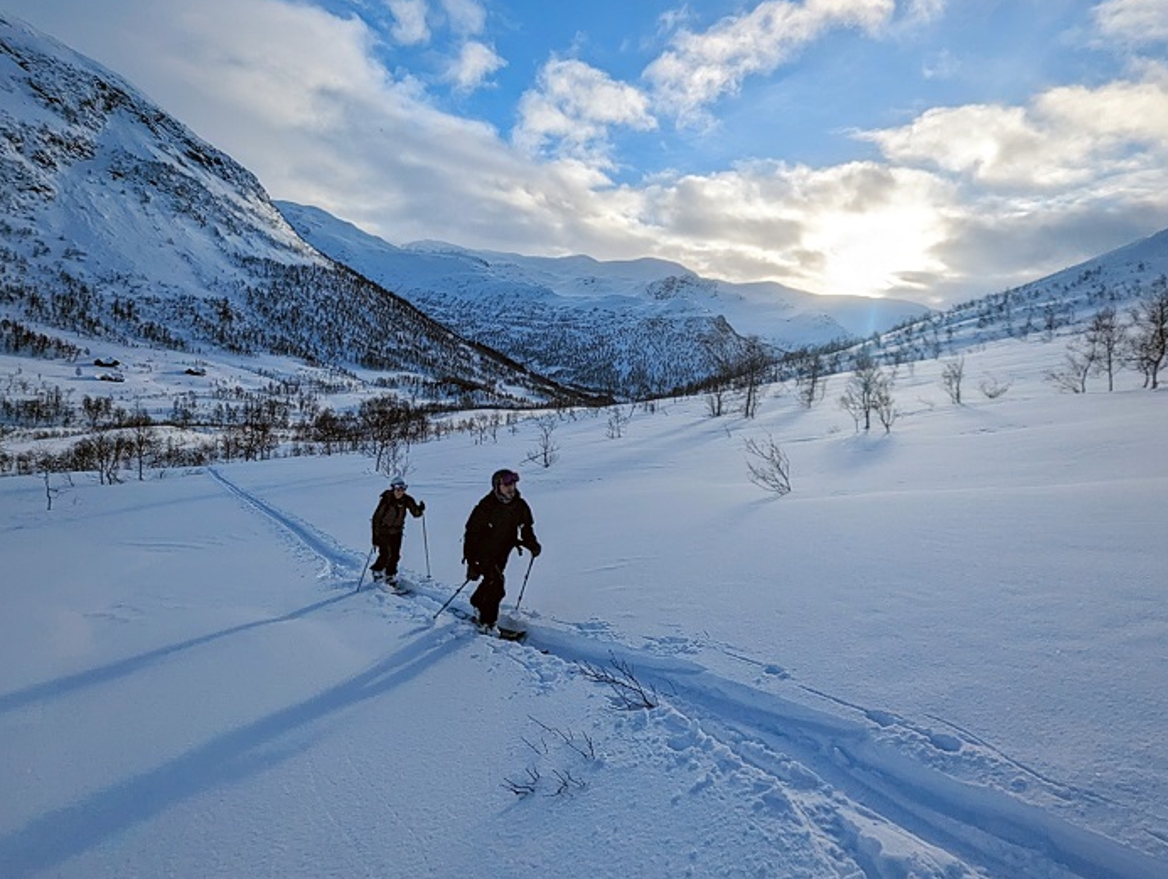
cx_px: 625
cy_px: 402
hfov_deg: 97.9
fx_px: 507
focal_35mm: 15
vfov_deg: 81.7
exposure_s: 1/4484
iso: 48
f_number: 2.2
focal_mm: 1.95
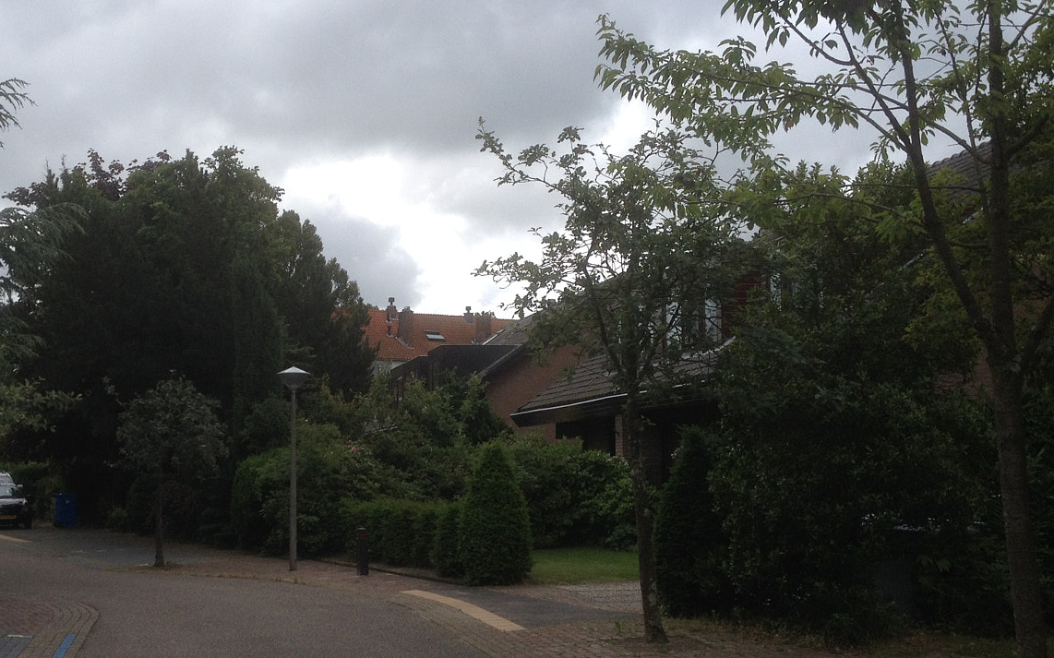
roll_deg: -0.2
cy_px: 374
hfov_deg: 38.5
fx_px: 1493
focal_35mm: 52
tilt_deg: +3.2
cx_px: 359
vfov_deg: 24.8
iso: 50
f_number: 2.4
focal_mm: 4.28
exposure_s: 1/1416
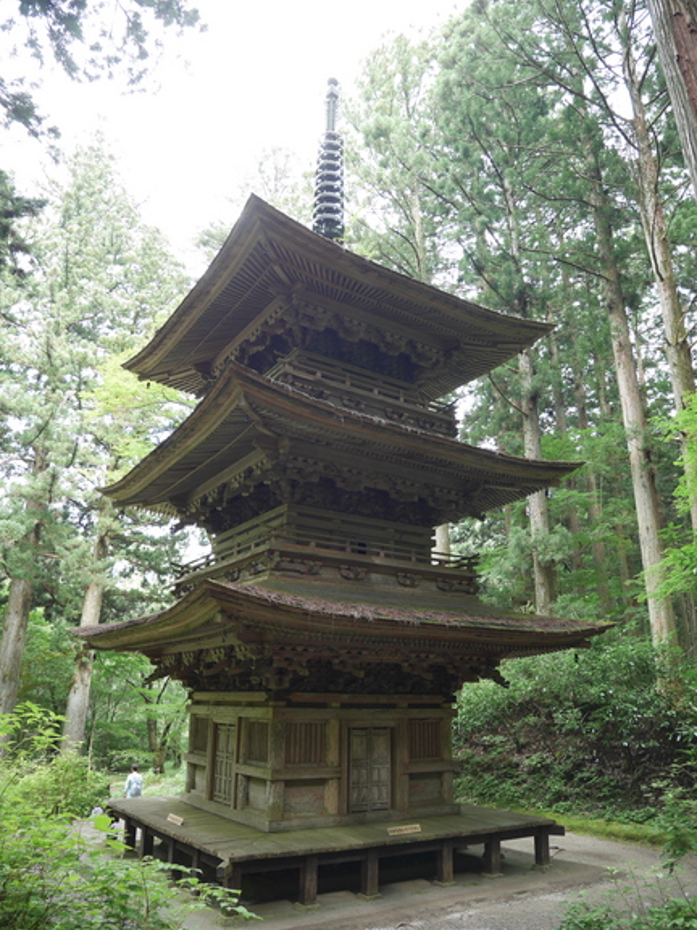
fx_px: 671
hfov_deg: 54.9
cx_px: 349
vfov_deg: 69.4
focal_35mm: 25
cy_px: 465
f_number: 3.5
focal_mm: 12
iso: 250
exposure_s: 1/60
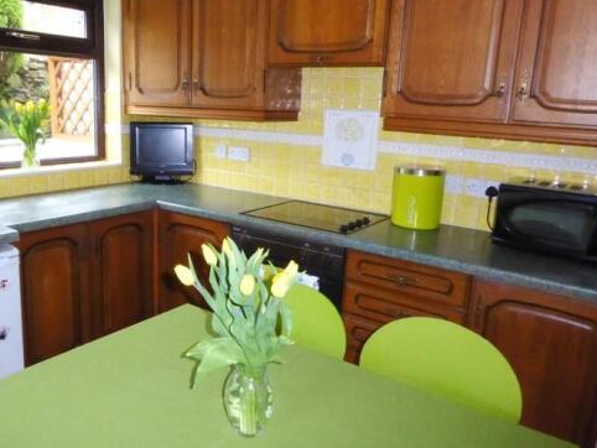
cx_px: 252
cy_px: 218
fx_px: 500
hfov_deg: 61.3
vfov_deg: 48.3
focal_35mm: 29
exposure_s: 1/60
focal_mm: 4.3
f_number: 8
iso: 1000
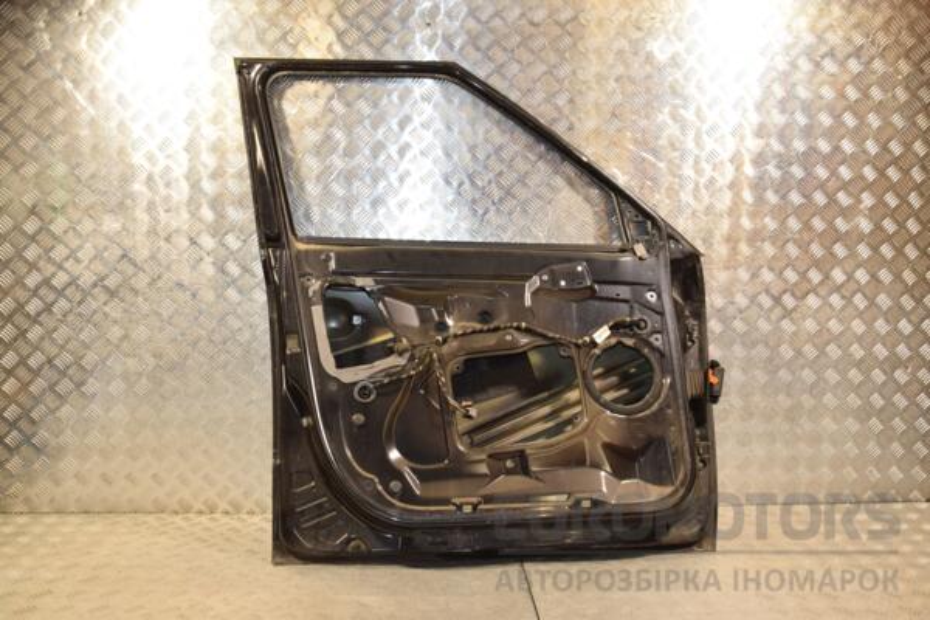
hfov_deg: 57.2
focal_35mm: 33
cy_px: 310
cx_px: 465
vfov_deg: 40.0
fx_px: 852
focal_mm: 22
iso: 800
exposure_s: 1/200
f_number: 6.3
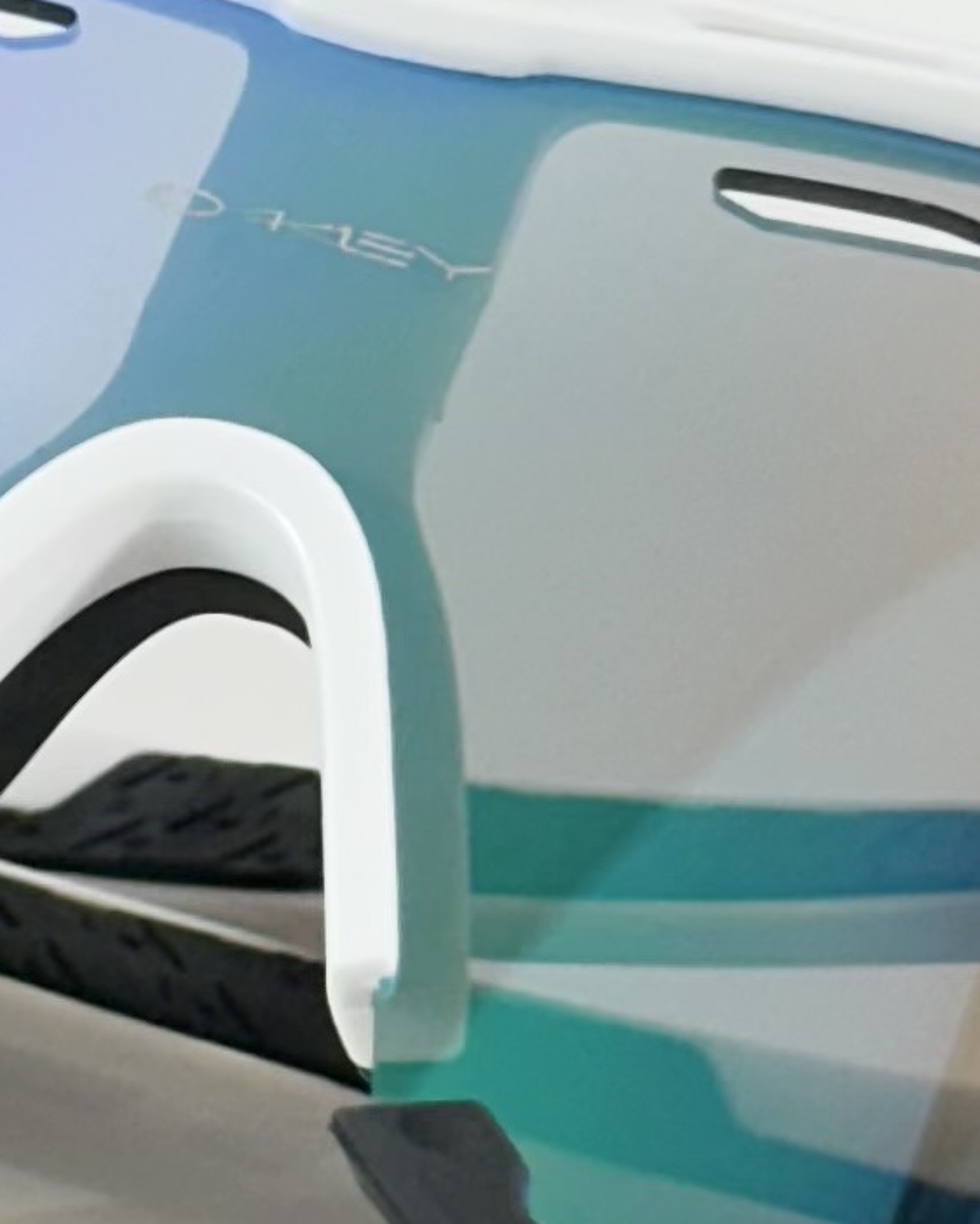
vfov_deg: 7.2
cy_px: 704
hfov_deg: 5.8
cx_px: 340
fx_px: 9748
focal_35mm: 269
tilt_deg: -45.0
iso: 100
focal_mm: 6.86
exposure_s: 1/100
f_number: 1.78
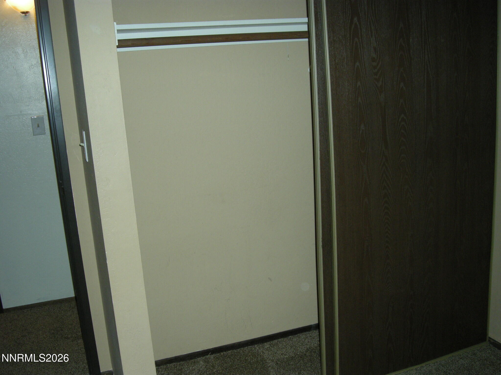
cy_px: 188
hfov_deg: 50.1
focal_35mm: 37
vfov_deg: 38.7
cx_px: 250
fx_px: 536
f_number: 2.8
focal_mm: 7.9
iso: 194
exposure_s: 1/60
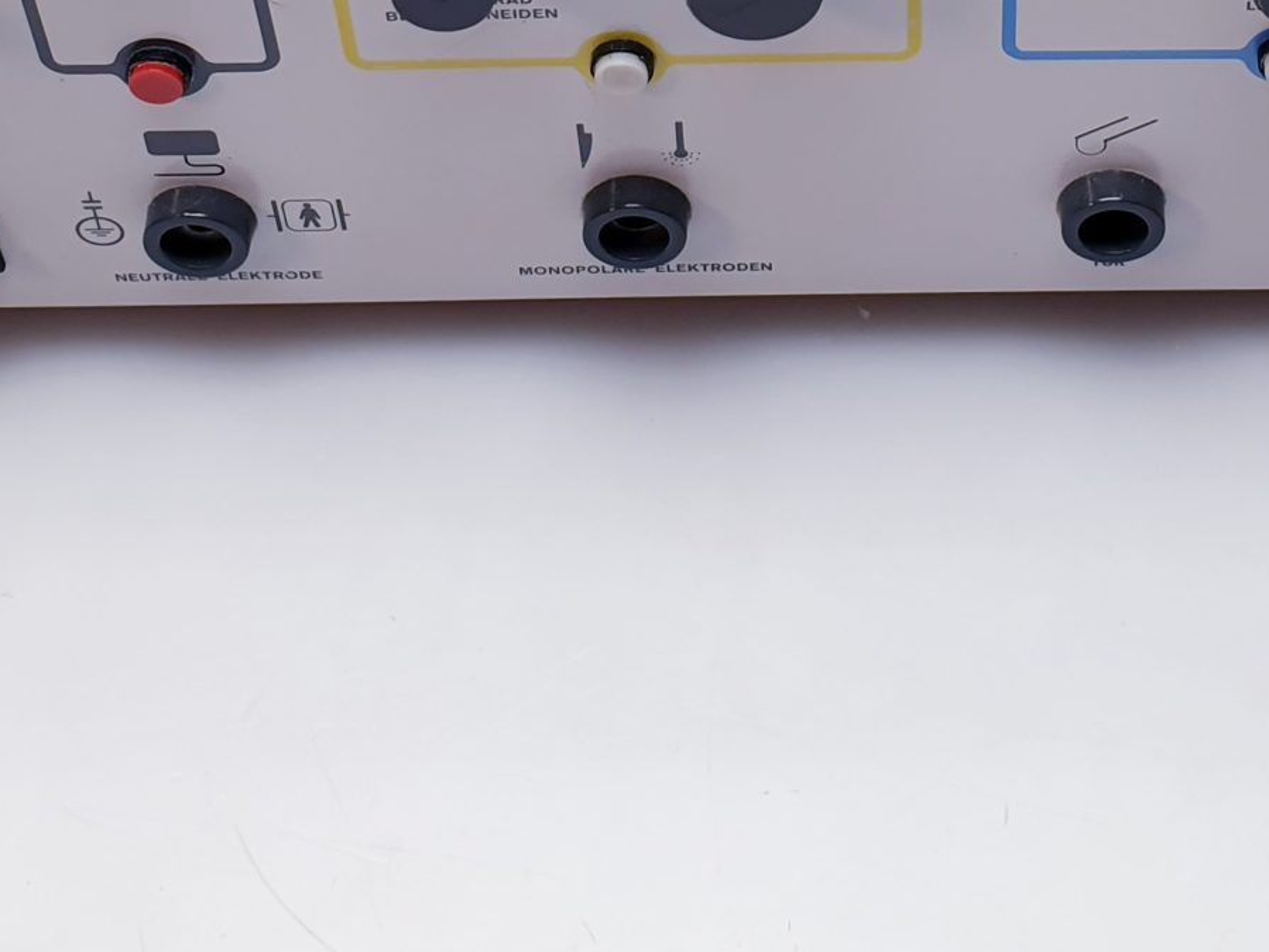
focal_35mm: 74
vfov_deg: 18.2
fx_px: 2714
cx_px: 894
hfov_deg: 26.1
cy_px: -384
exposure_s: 1/50
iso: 50
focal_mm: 4.3
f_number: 2.4
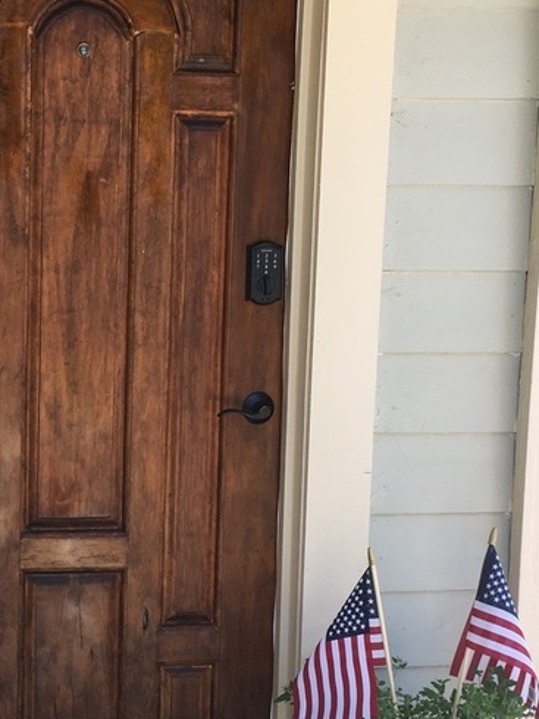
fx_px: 1328
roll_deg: -0.2
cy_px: 437
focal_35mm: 64
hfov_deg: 22.4
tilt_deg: -8.6
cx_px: 48
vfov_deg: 30.2
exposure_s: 1/229
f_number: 2.2
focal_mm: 4.15
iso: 25
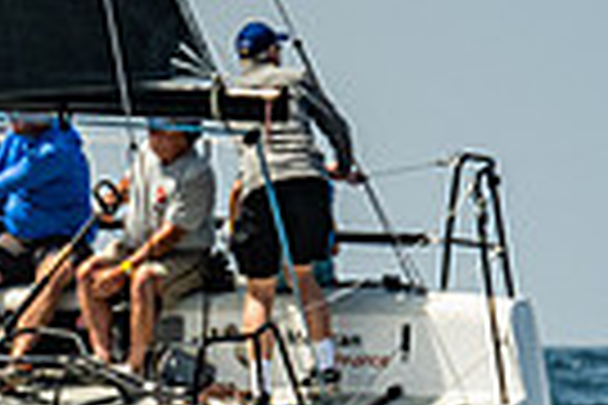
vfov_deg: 2.2
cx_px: -620
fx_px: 10791
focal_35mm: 639
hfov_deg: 3.2
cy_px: 184
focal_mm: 125
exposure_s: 1/1250
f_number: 6.3
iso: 320
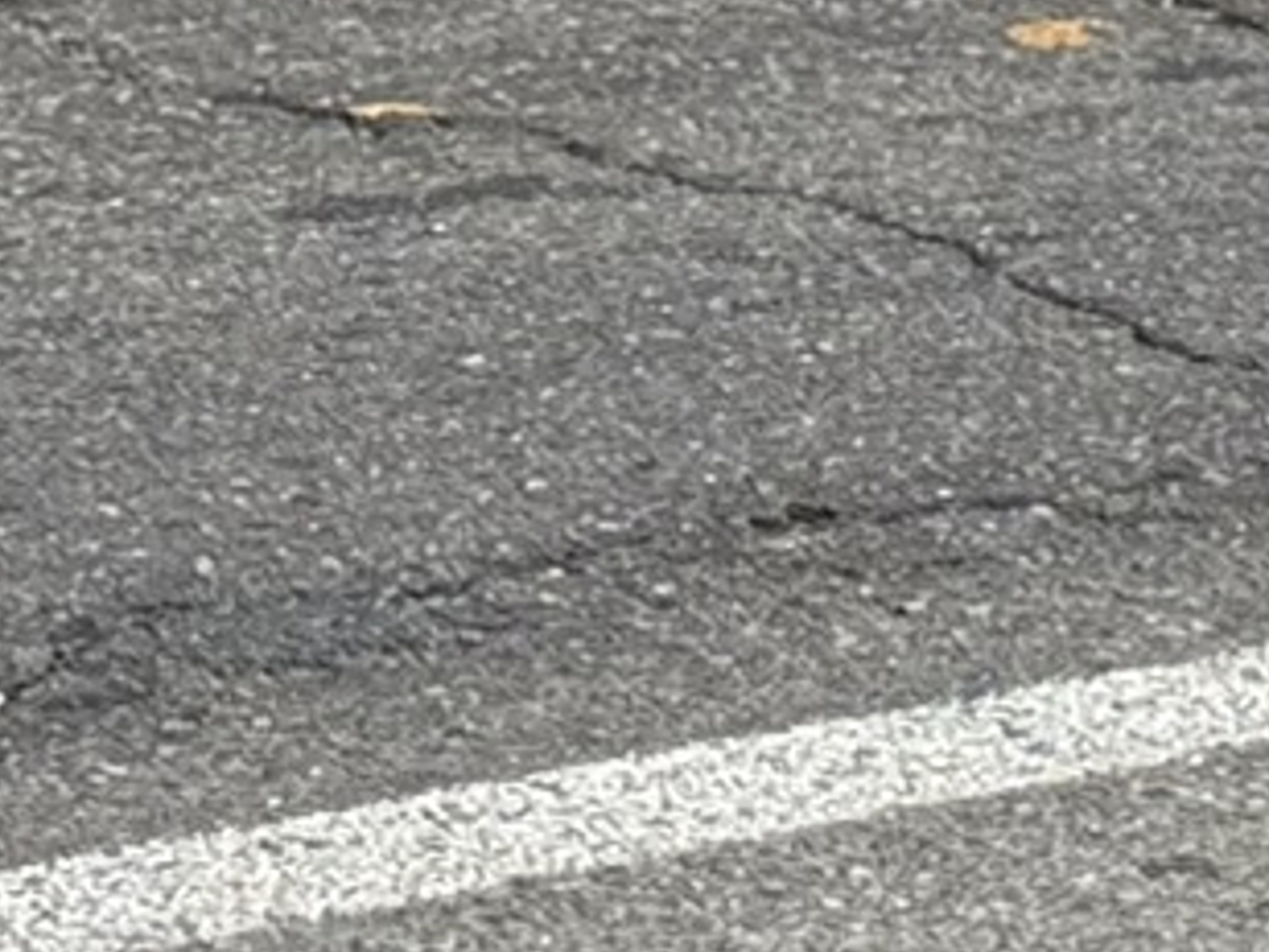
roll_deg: -2.6
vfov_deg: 4.6
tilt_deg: -4.6
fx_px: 11694
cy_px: -1253
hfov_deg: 6.1
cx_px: 1879
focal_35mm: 319
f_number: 1.78
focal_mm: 6.76
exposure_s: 1/3226
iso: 64
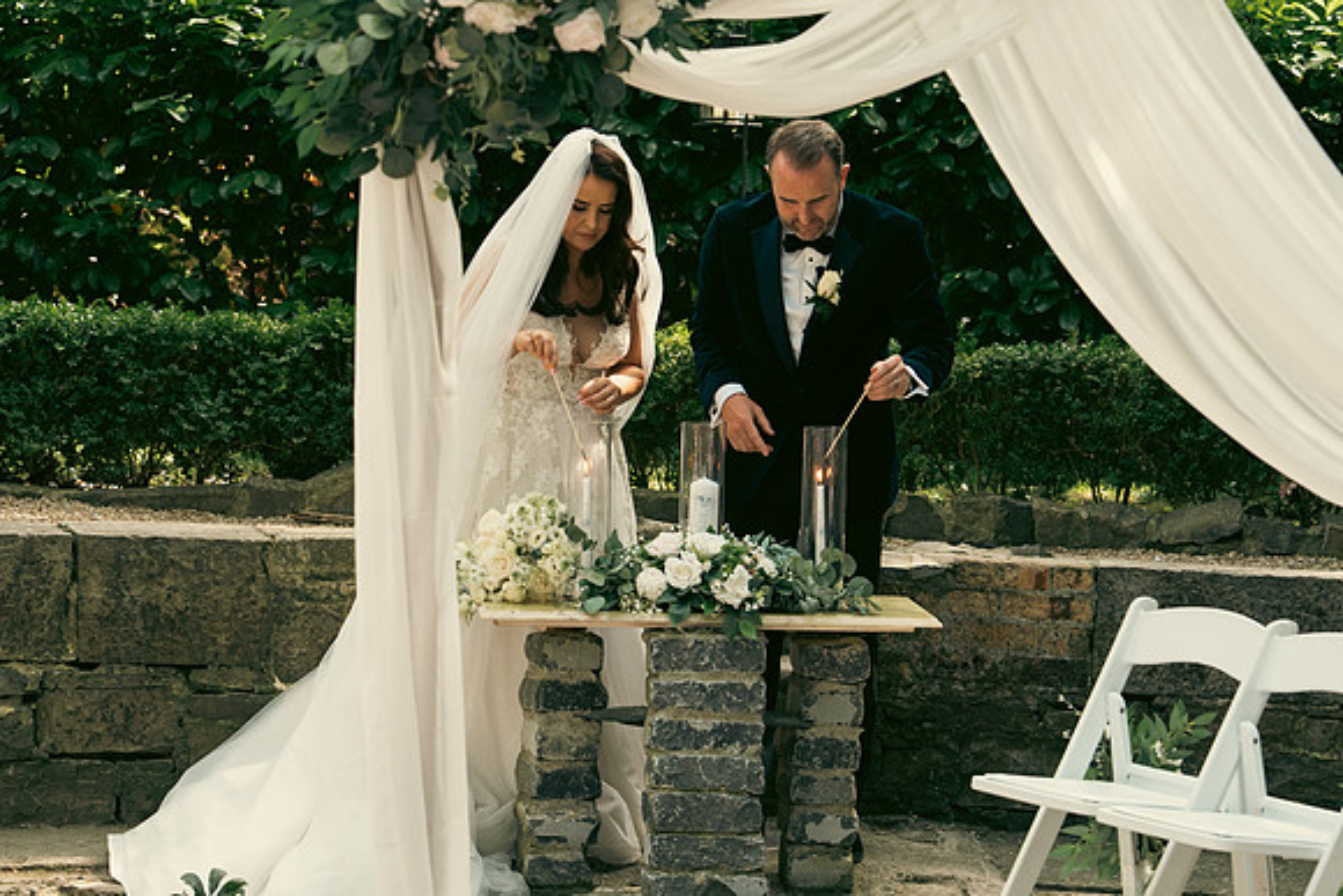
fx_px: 3918
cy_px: 448
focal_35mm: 105
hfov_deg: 19.5
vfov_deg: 13.0
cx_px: 672
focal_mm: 70
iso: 320
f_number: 3.5
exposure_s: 1/200
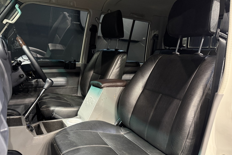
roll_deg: -4.1
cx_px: 113
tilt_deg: -12.1
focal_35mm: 26
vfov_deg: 49.4
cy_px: 87
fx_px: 168
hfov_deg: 69.4
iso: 400
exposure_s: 1/100
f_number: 1.78
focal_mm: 6.76
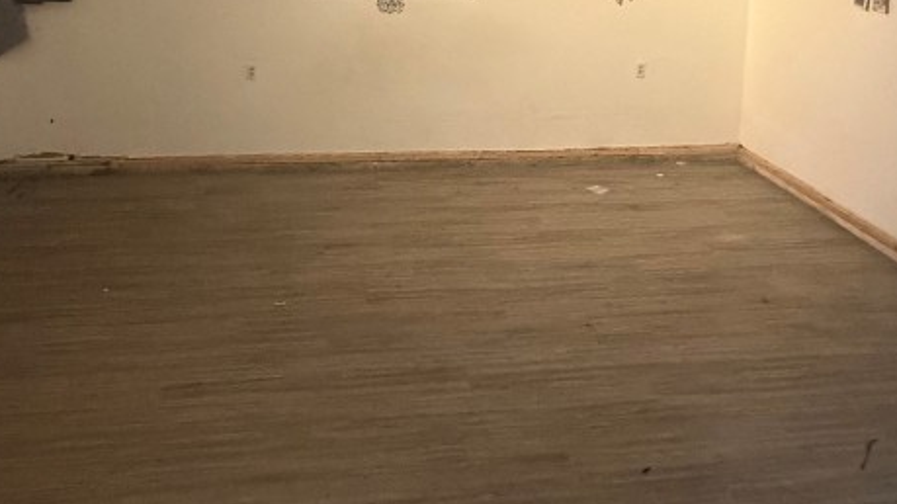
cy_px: -12
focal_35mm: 34
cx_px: 442
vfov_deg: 31.7
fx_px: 809
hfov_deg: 58.0
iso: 1000
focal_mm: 2.22
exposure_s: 1/60
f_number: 2.2
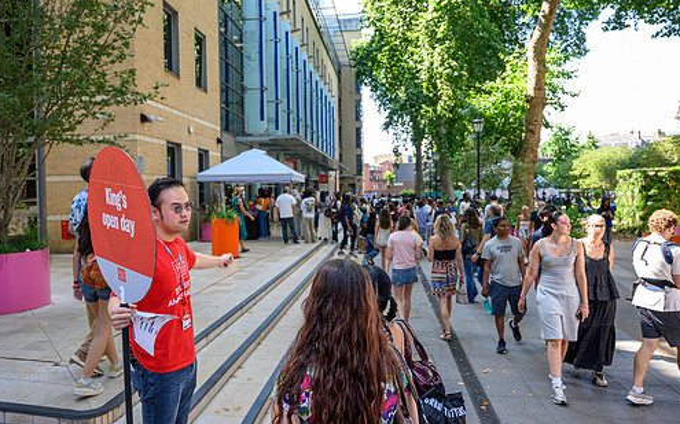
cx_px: 316
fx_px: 537
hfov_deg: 64.6
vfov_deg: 43.1
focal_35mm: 29
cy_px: 209
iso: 320
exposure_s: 1/160
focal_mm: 24
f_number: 4
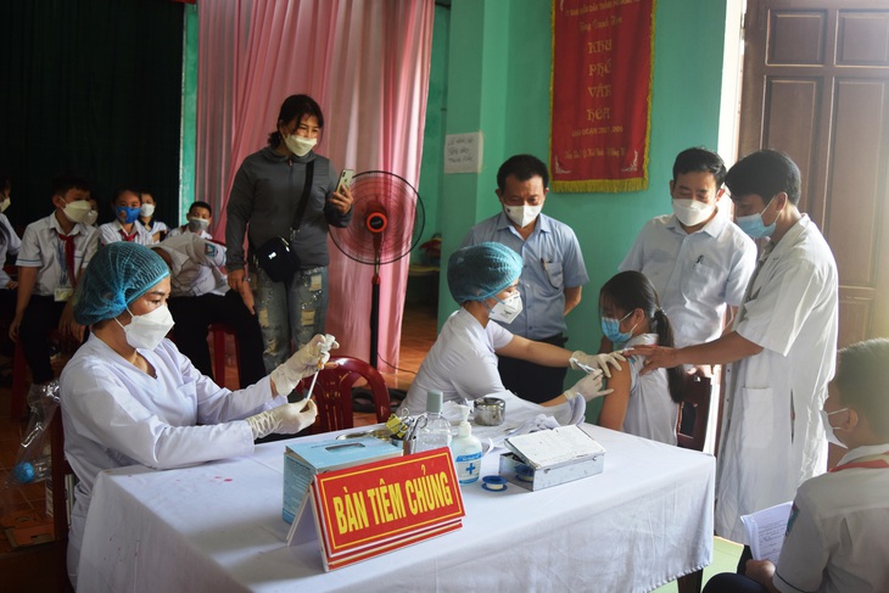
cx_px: 444
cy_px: 296
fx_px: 778
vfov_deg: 41.7
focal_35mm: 32
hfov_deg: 59.5
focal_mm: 21
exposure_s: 1/60
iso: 400
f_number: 4
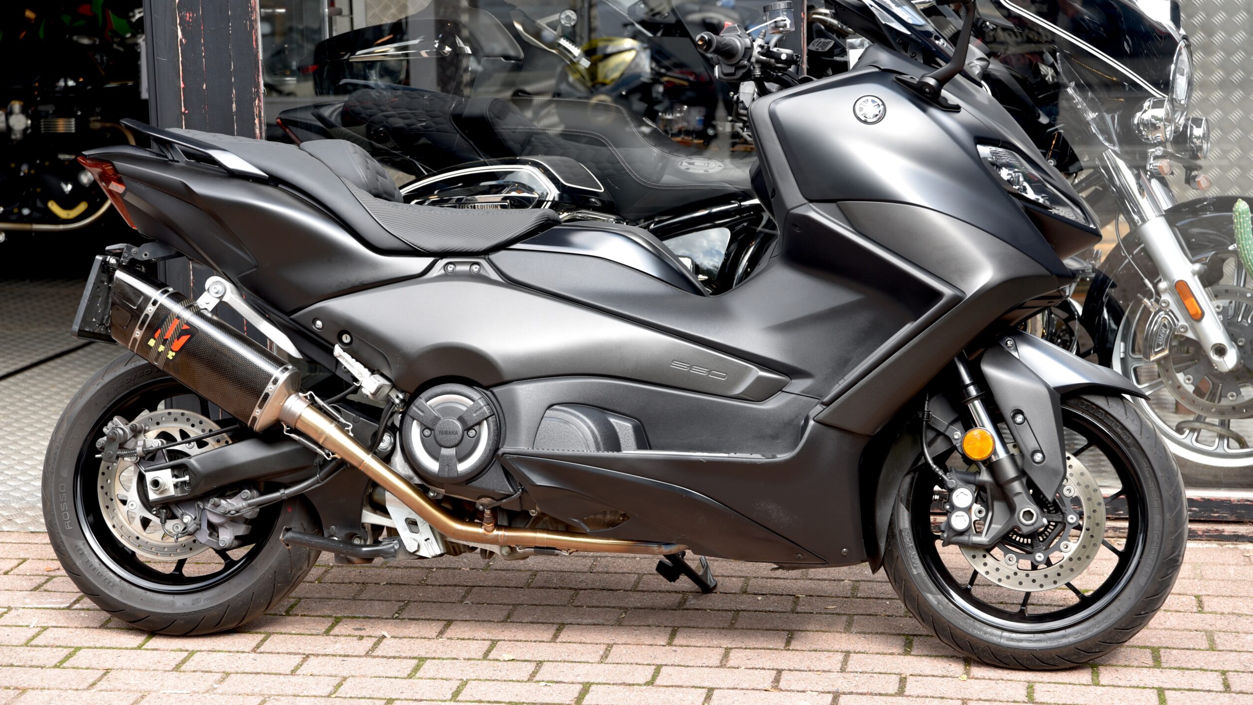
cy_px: 323
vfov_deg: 16.3
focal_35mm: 74
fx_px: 2458
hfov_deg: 28.6
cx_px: 627
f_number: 4.5
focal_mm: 70
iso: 100
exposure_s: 1/80
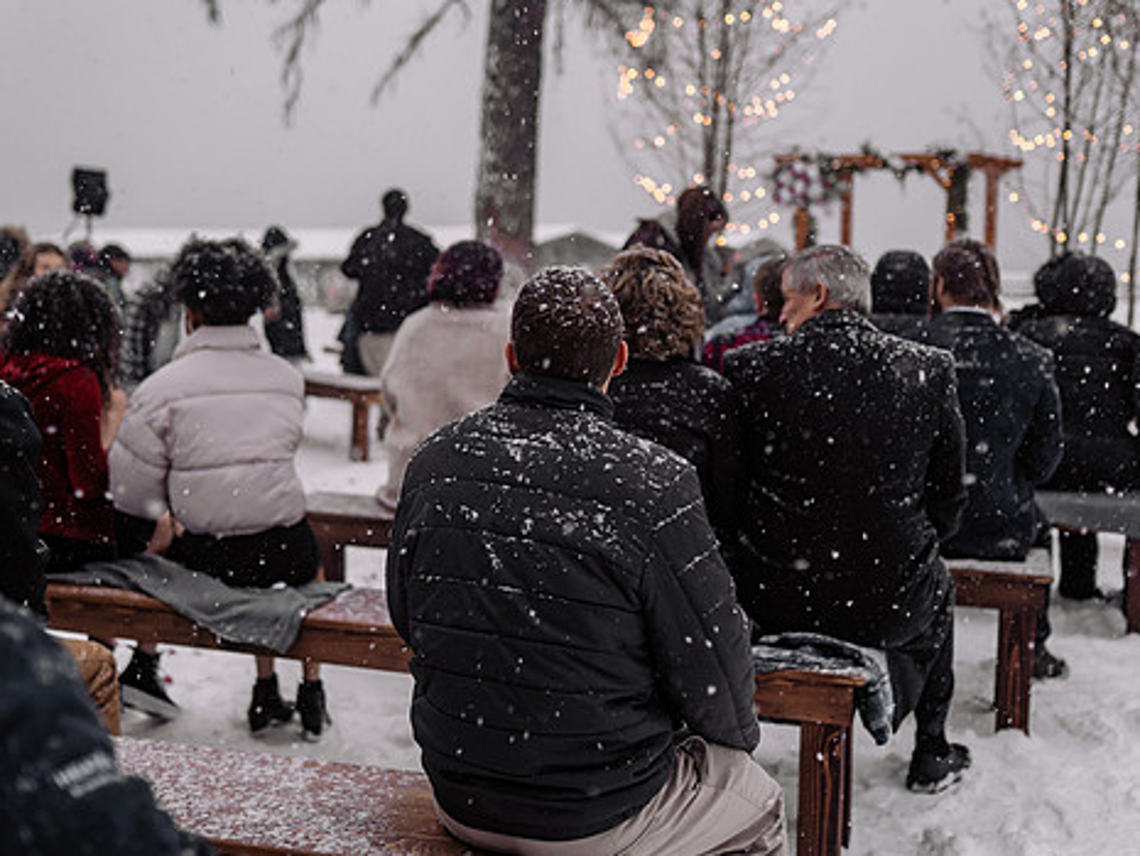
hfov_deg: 44.8
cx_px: 530
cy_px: 384
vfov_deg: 34.3
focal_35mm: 42
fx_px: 1384
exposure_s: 1/250
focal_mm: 35
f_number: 2
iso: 200
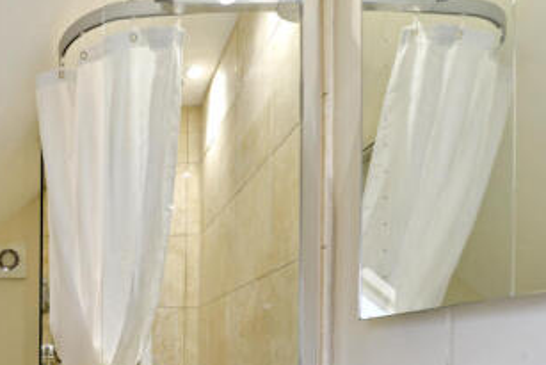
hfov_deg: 52.2
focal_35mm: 32
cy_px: 368
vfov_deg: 36.8
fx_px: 486
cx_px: 62
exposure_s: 1/5
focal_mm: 15
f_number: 11
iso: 400
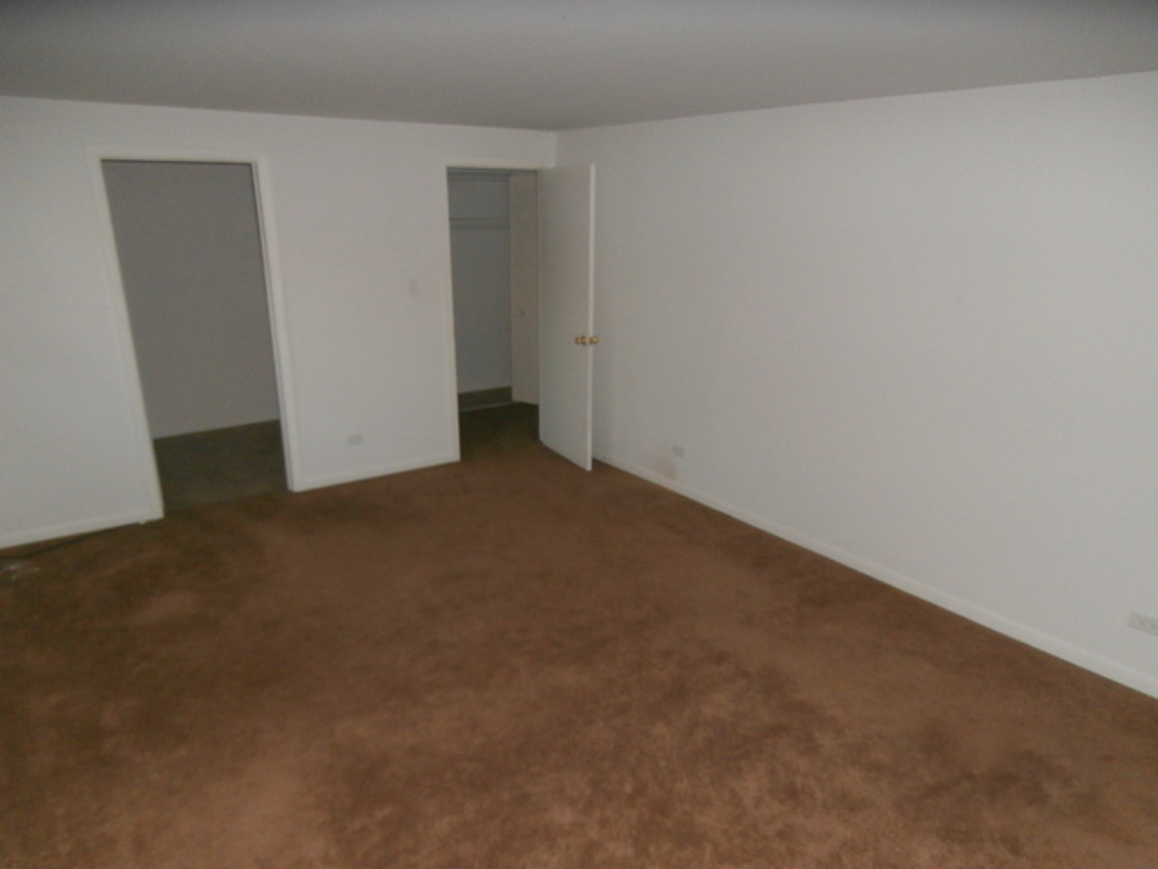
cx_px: 579
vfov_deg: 56.8
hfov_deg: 71.6
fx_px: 803
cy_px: 434
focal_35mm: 24
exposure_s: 1/30
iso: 200
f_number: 3
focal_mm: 4.2
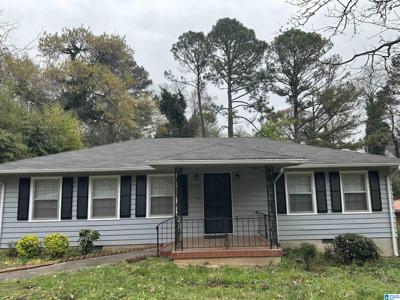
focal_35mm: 24
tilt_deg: +8.7
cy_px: 150
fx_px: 277
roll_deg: +1.8
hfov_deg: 71.6
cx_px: 200
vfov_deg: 56.8
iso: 80
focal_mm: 6.86
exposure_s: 1/1587
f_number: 1.78
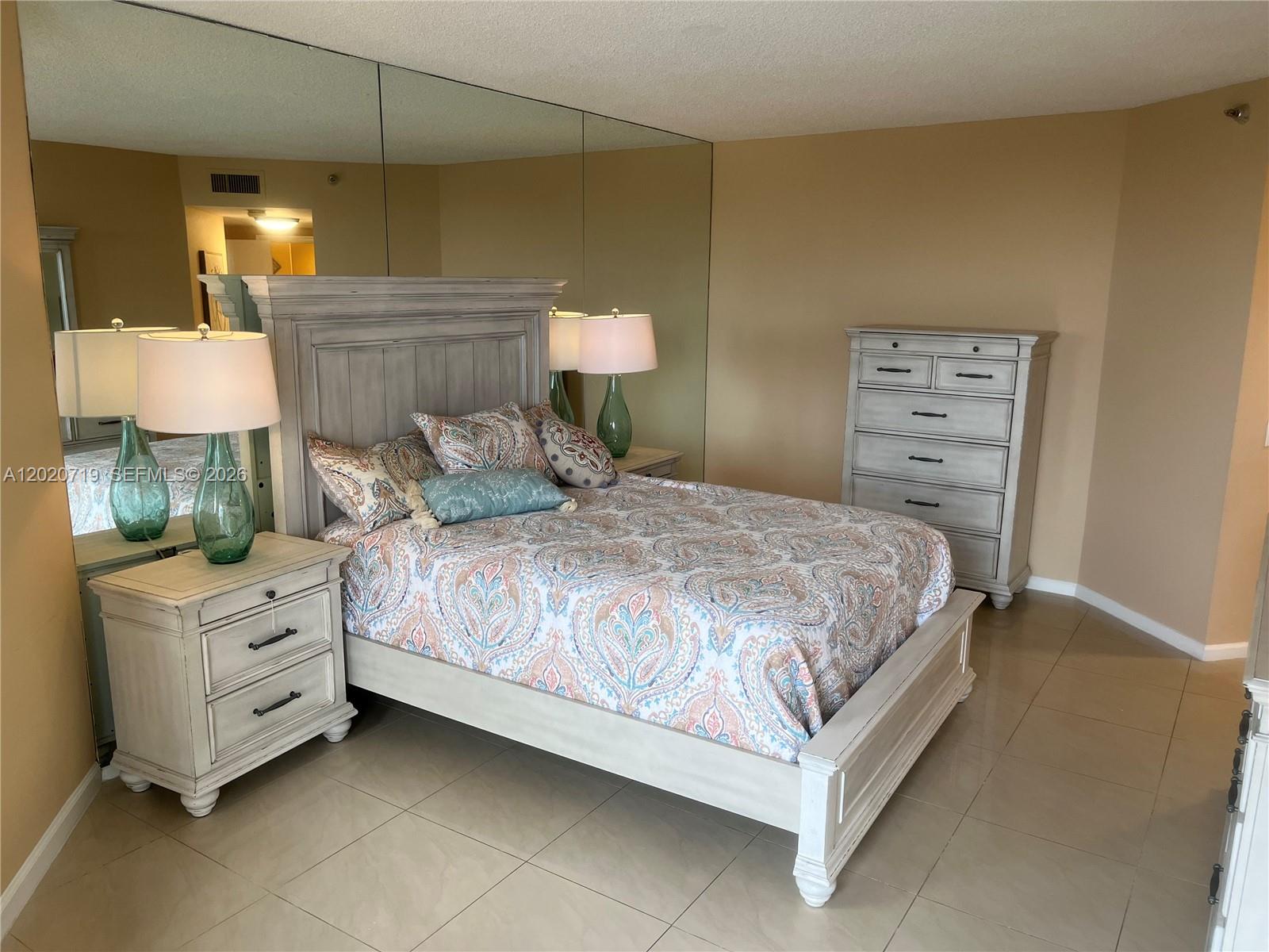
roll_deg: -0.3
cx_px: 634
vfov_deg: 53.1
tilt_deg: -11.8
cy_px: 476
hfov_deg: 67.3
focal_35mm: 26
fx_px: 953
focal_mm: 5.1
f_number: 1.6
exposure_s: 1/120
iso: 125
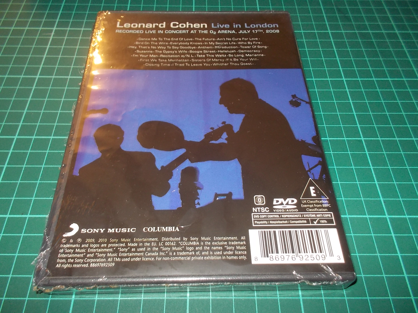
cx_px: 209
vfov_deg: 48.2
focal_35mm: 29
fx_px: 350
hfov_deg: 61.7
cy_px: 156
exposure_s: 1/30
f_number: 3.3
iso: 200
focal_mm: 4.1
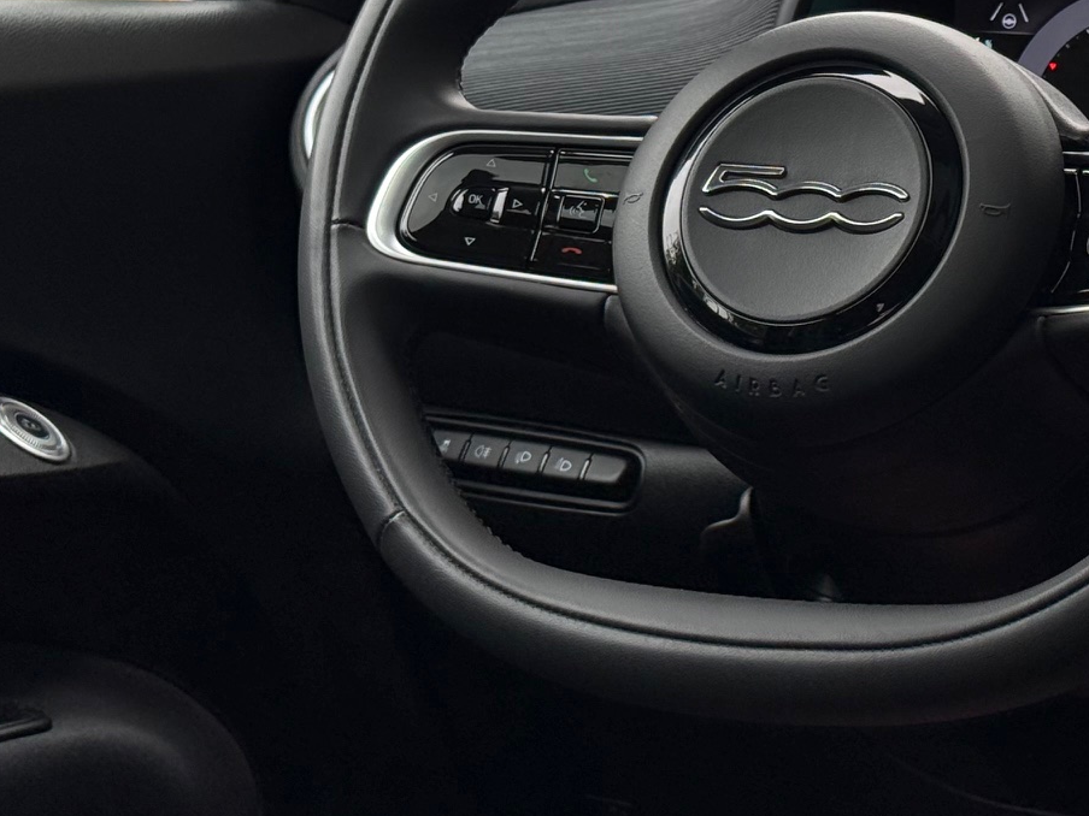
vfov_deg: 13.8
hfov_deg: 18.2
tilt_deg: -7.8
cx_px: 891
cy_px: 193
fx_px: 3366
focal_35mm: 107
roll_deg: -1.3
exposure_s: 1/238
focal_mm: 6.76
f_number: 1.78
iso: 125
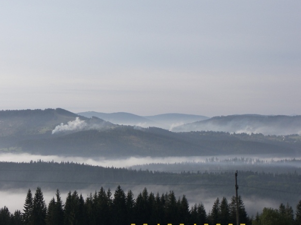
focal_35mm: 89
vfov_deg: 16.6
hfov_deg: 21.9
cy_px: 111
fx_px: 774
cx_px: 86
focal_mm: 13
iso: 50
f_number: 3.6
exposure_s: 1/400
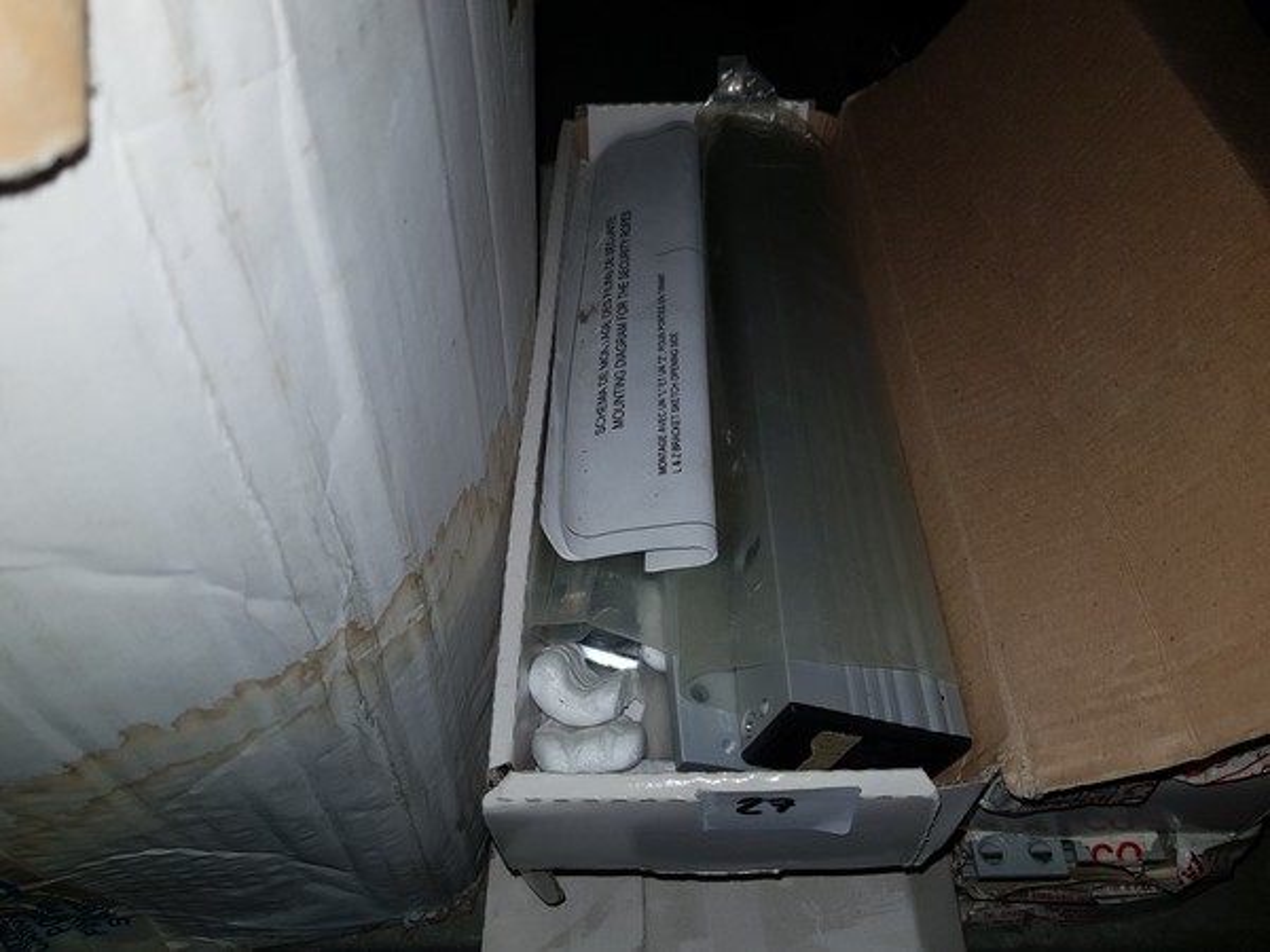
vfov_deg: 53.1
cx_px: 635
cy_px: 476
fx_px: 954
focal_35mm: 26
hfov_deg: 67.3
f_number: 1.7
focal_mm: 4.2
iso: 40
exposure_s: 1/323
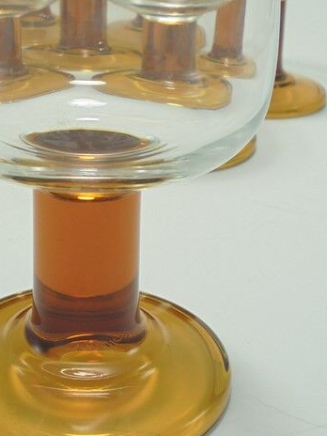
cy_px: 128
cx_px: 87
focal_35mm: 66
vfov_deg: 29.1
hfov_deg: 22.1
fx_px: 831
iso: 100
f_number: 4
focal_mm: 6.1
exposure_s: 1/100
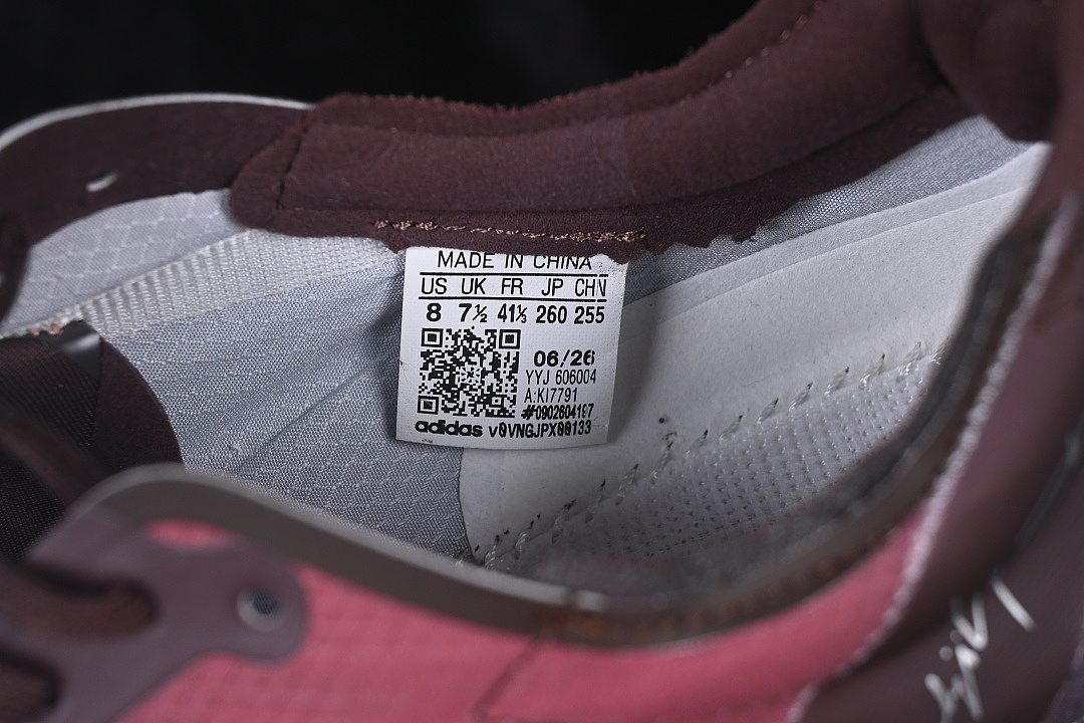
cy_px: 362
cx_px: 542
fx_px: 2258
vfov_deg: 18.2
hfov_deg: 27.0
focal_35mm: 75
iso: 160
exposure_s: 1/60
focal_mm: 50
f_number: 7.1
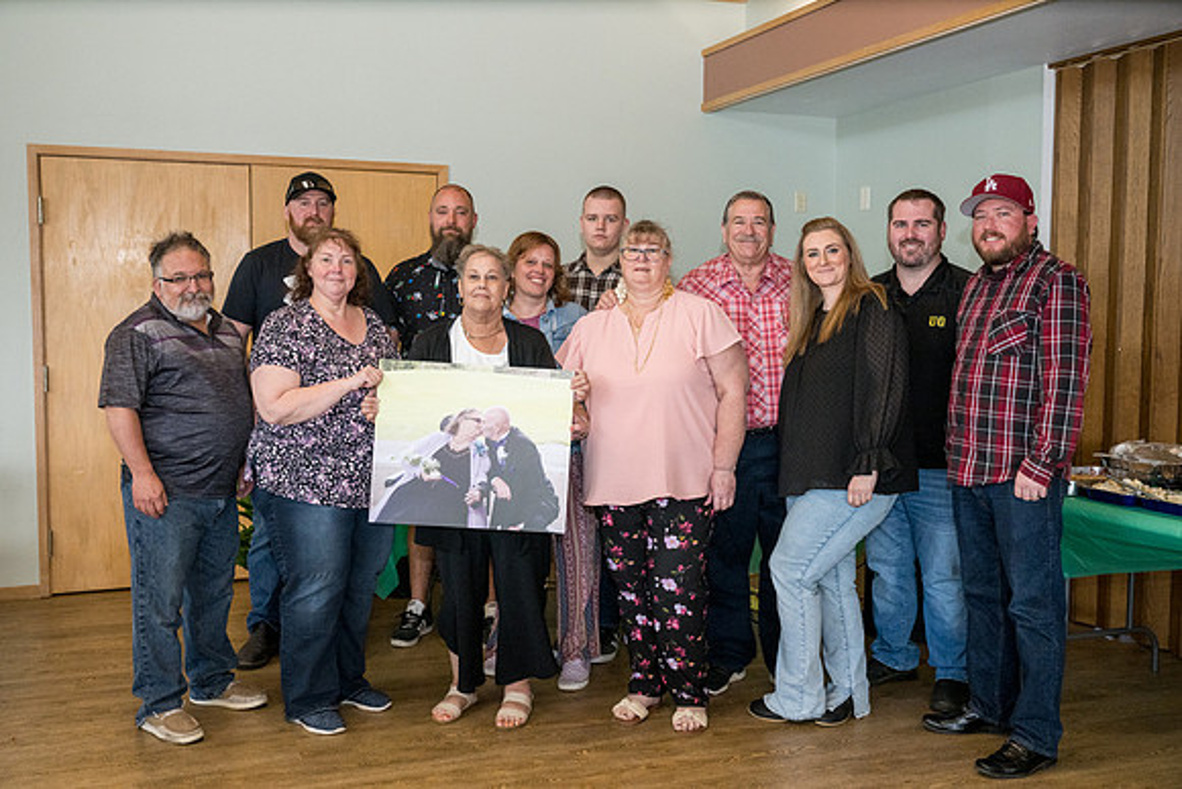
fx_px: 1149
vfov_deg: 37.9
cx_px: 591
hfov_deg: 54.4
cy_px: 394
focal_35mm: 35
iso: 2500
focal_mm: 35
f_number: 6.3
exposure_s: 1/250
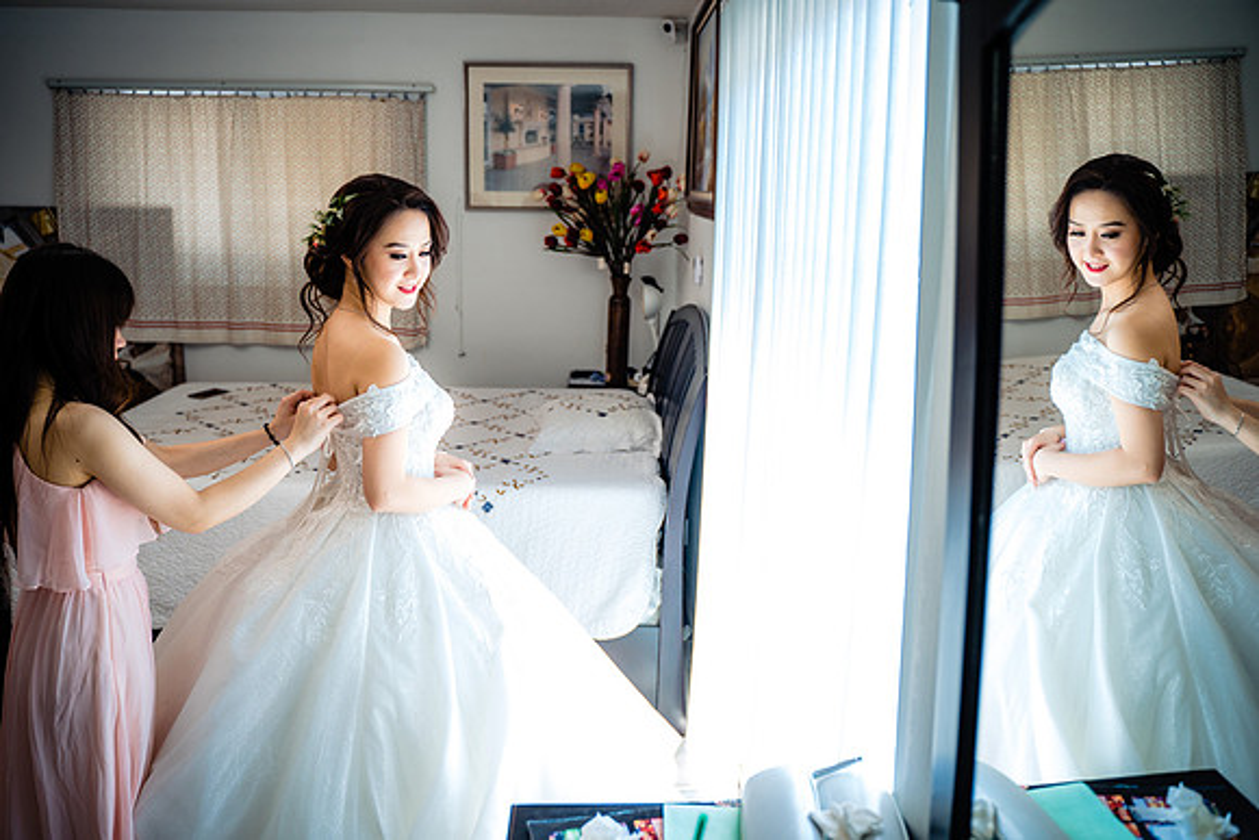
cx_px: 630
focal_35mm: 28
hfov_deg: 65.5
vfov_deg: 46.4
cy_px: 420
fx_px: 979
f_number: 2.8
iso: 500
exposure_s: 1/200
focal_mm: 28
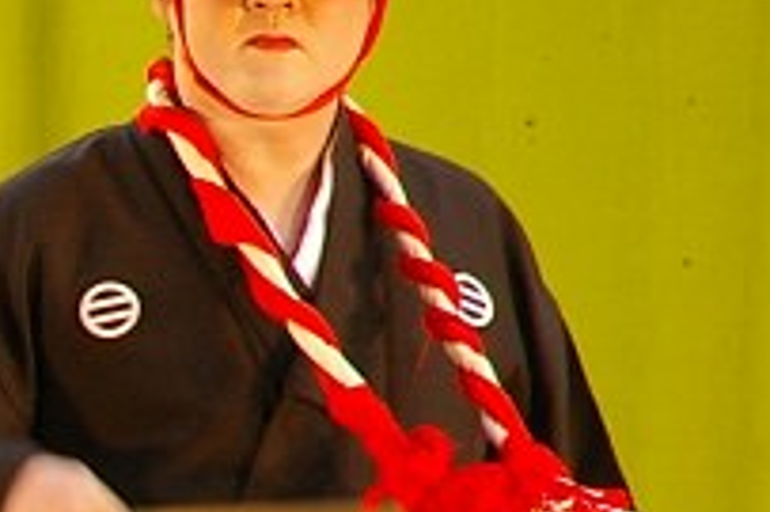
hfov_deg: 1.8
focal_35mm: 1128
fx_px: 24107
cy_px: 770
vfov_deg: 1.2
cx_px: -736
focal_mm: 170
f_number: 5.6
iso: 800
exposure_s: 1/45
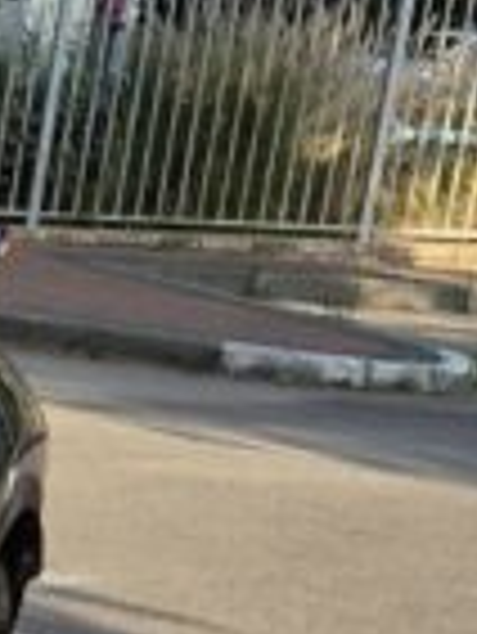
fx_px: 3064
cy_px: 715
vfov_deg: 11.6
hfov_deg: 7.4
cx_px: -1170
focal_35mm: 167
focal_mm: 5.4
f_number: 1.8
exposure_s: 1/1164
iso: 50
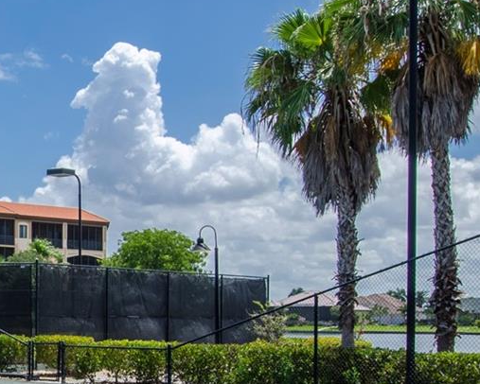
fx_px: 881
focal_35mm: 62
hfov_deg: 26.6
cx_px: -116
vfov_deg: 24.2
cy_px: 307
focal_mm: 14
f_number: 11
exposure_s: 1/800
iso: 125
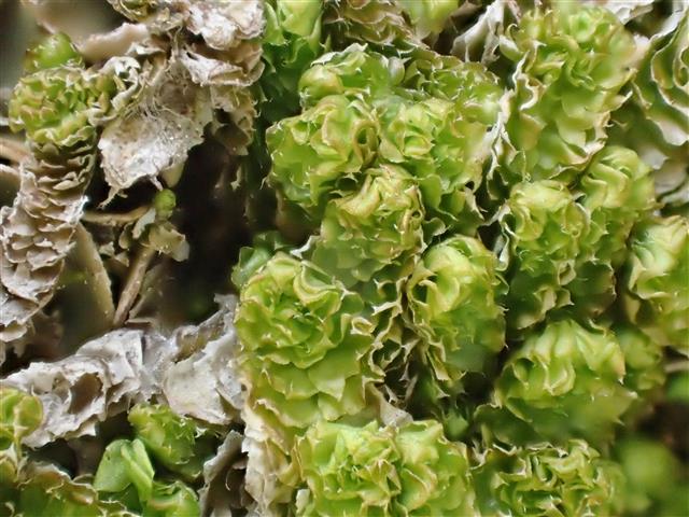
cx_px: 344
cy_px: 258
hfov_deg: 23.0
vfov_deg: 17.4
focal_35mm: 85
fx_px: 1692
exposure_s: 1/30
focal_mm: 15.41
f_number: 6.3
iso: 1600
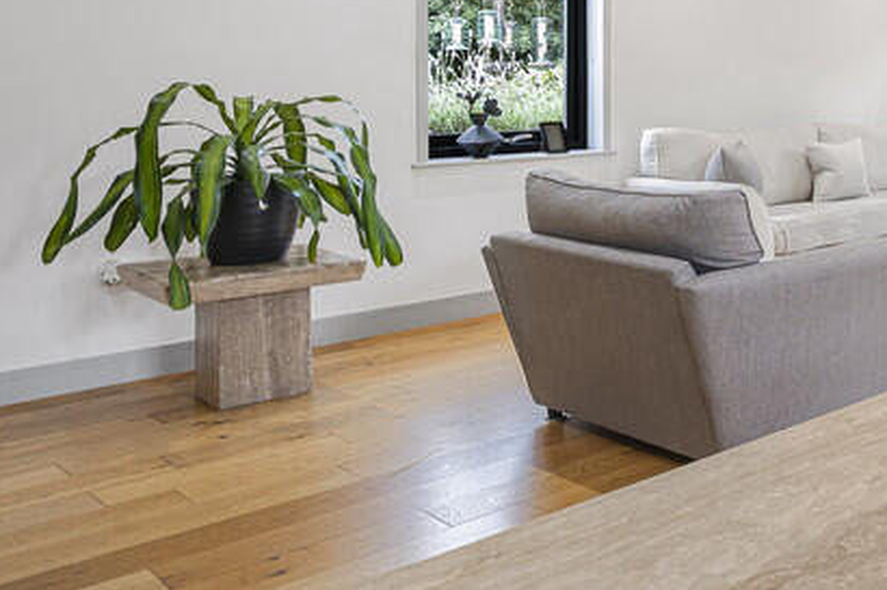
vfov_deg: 32.1
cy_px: 88
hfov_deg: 35.9
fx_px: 985
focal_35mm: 40
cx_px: 1103
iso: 400
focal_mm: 16
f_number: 9
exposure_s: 1/4
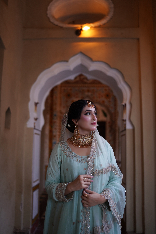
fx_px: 227
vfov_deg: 54.4
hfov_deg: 37.9
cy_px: 117
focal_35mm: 35
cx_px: 78
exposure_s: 1/125
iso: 250
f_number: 1.4
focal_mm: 35
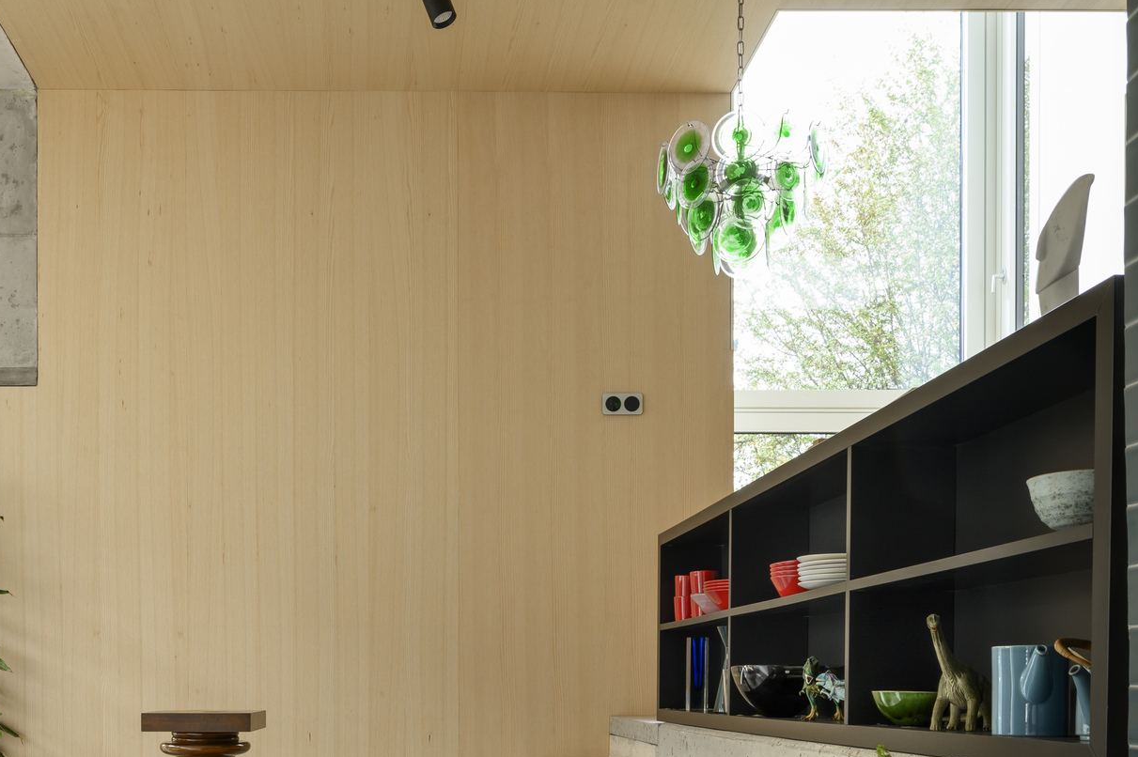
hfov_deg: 50.3
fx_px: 1201
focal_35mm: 38
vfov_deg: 34.0
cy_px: 604
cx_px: 433
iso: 100
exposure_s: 1/6
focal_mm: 23
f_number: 10
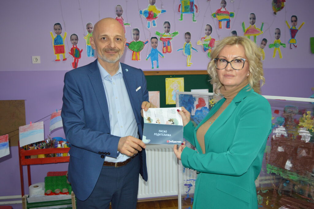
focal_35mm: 30
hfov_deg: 62.0
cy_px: 104
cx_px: 157
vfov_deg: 43.5
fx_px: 261
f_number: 3.8
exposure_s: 1/60
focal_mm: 20
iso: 640
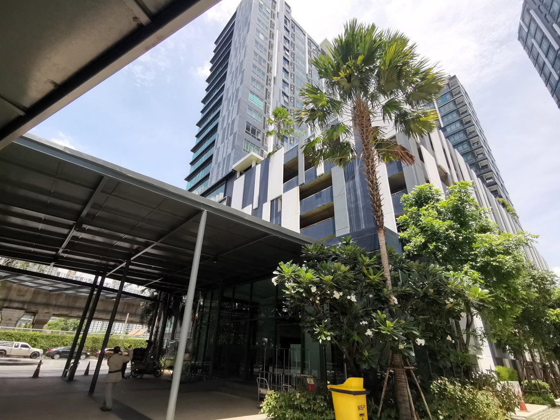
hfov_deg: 91.0
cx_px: 269
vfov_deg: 74.7
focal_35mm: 17
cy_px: 216
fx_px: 275
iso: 50
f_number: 2.2
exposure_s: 1/1105
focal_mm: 2.35
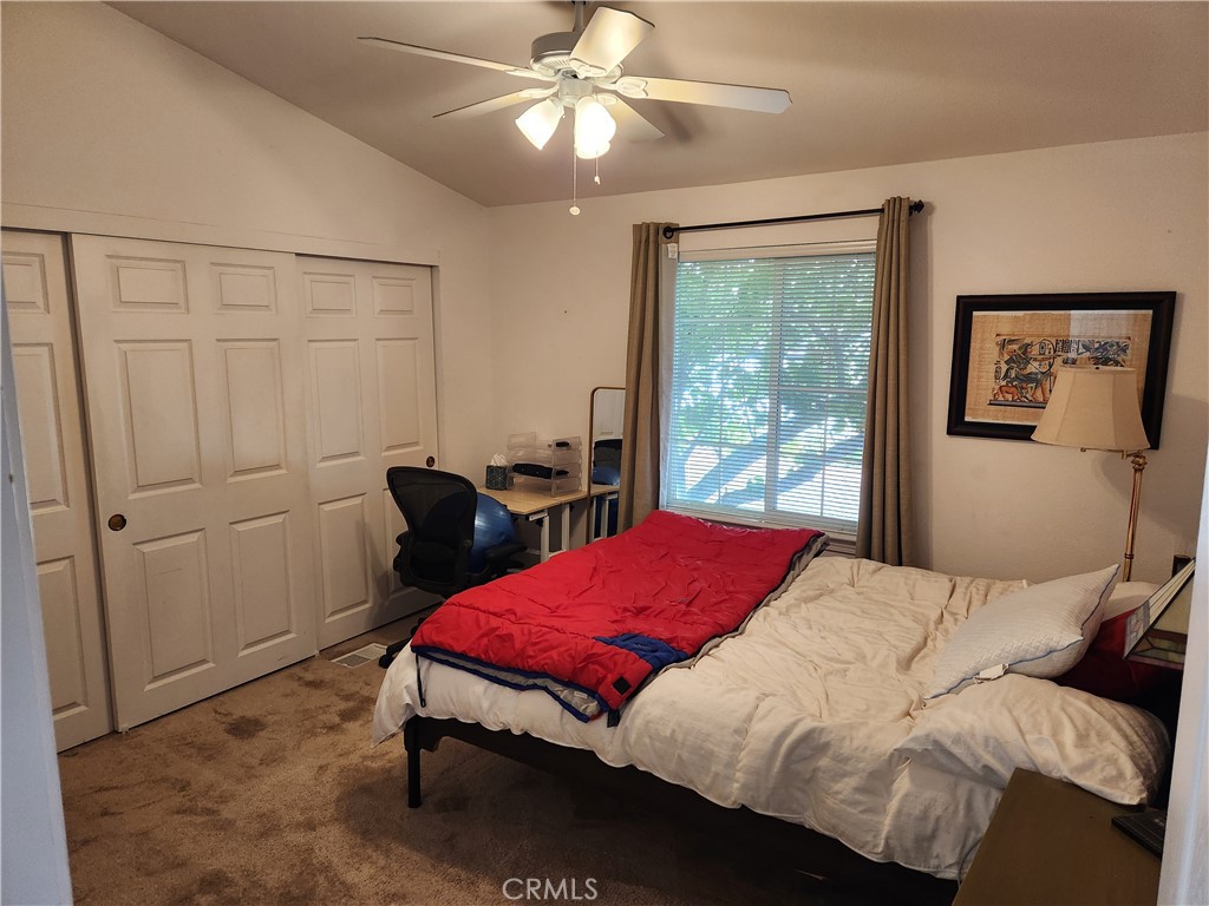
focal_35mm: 23
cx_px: 604
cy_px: 453
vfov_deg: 58.9
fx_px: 803
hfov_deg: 73.9
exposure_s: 1/120
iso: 250
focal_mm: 5.4
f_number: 1.8
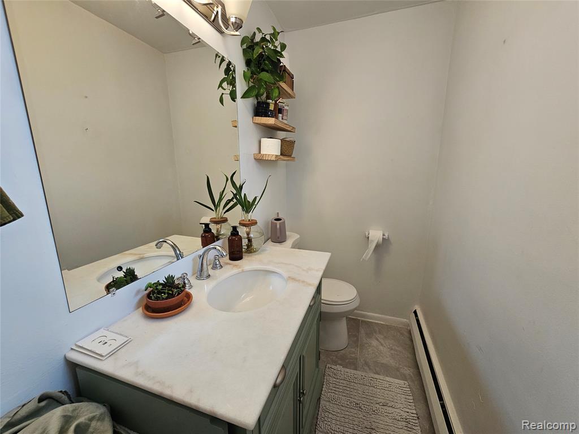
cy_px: 217
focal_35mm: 13
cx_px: 290
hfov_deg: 106.2
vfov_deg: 89.9
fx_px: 217
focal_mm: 2.2
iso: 125
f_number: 2.2
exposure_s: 1/60
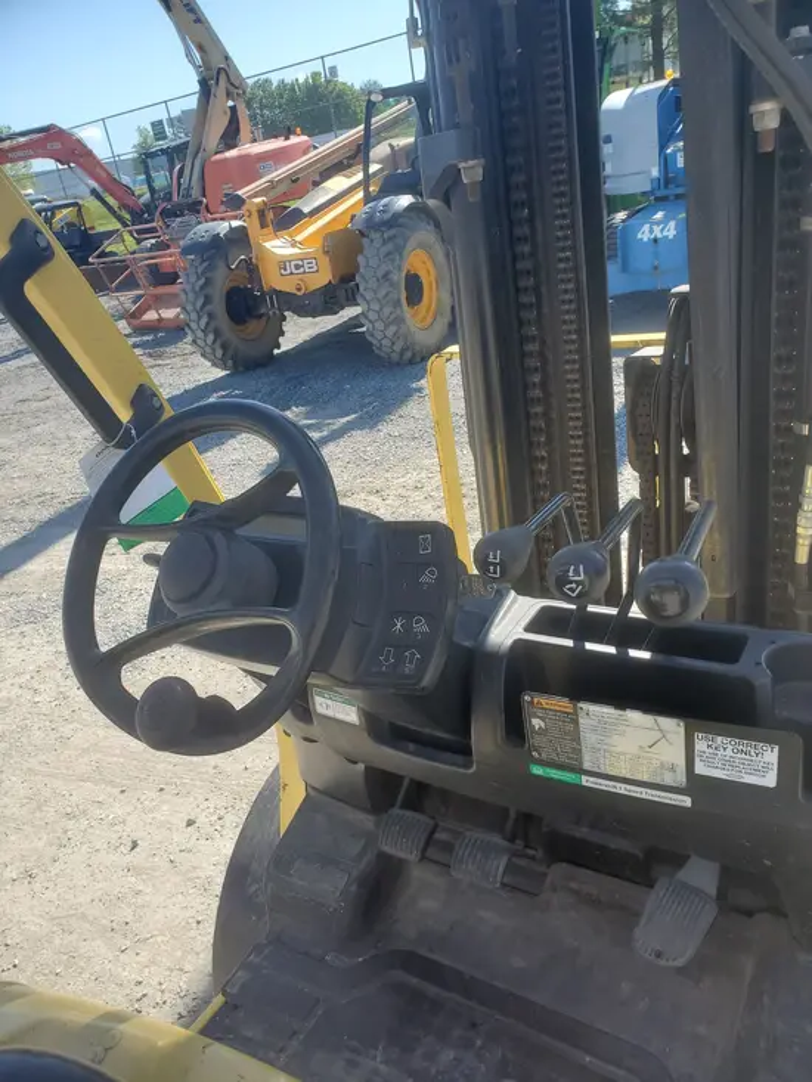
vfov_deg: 67.3
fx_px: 813
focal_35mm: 26
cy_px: 541
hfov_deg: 53.1
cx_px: 406
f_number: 2.4
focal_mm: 4.3
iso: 50
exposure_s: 1/783
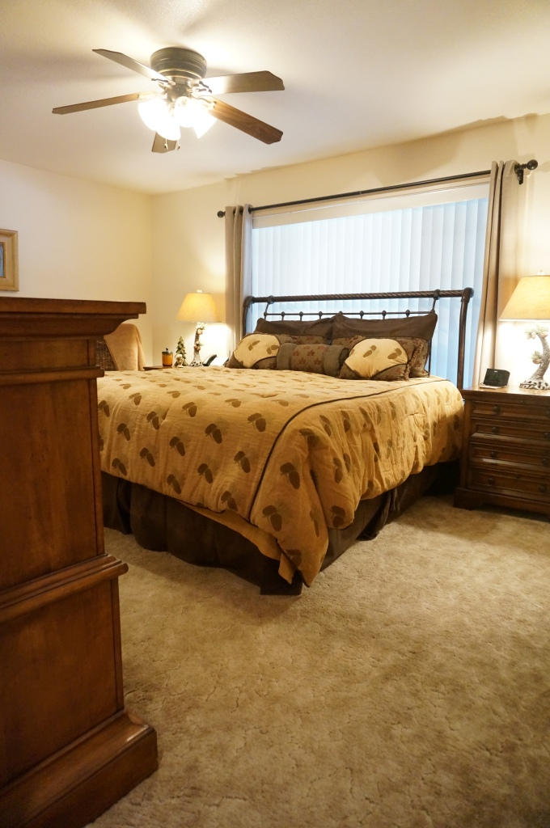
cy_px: 414
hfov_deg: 53.0
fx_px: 551
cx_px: 275
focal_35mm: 24
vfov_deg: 73.8
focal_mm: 16
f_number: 3.5
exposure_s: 1/40
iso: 3200
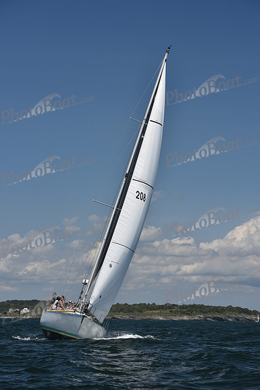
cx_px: 130
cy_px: 195
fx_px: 996
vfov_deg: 22.1
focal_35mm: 92
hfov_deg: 14.9
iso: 250
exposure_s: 1/1000
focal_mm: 92
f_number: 7.1
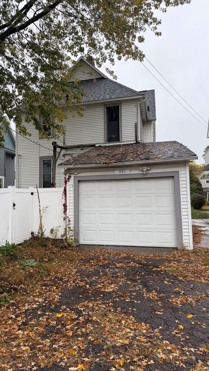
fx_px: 266
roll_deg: +0.7
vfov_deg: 69.9
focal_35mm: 27
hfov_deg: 42.6
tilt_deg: +7.0
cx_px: 79
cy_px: 183
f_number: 1.78
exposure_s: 1/121
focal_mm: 6.76
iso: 100
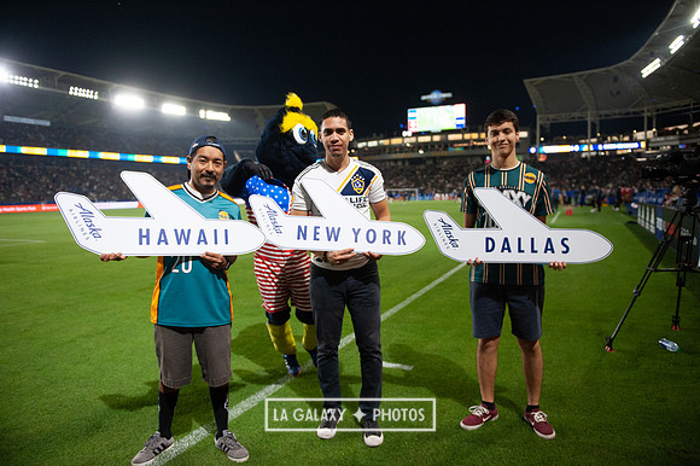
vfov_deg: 53.1
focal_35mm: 24
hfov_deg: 73.8
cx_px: 350
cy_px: 233
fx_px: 466
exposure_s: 1/1600
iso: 2500
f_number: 2.8
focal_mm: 24
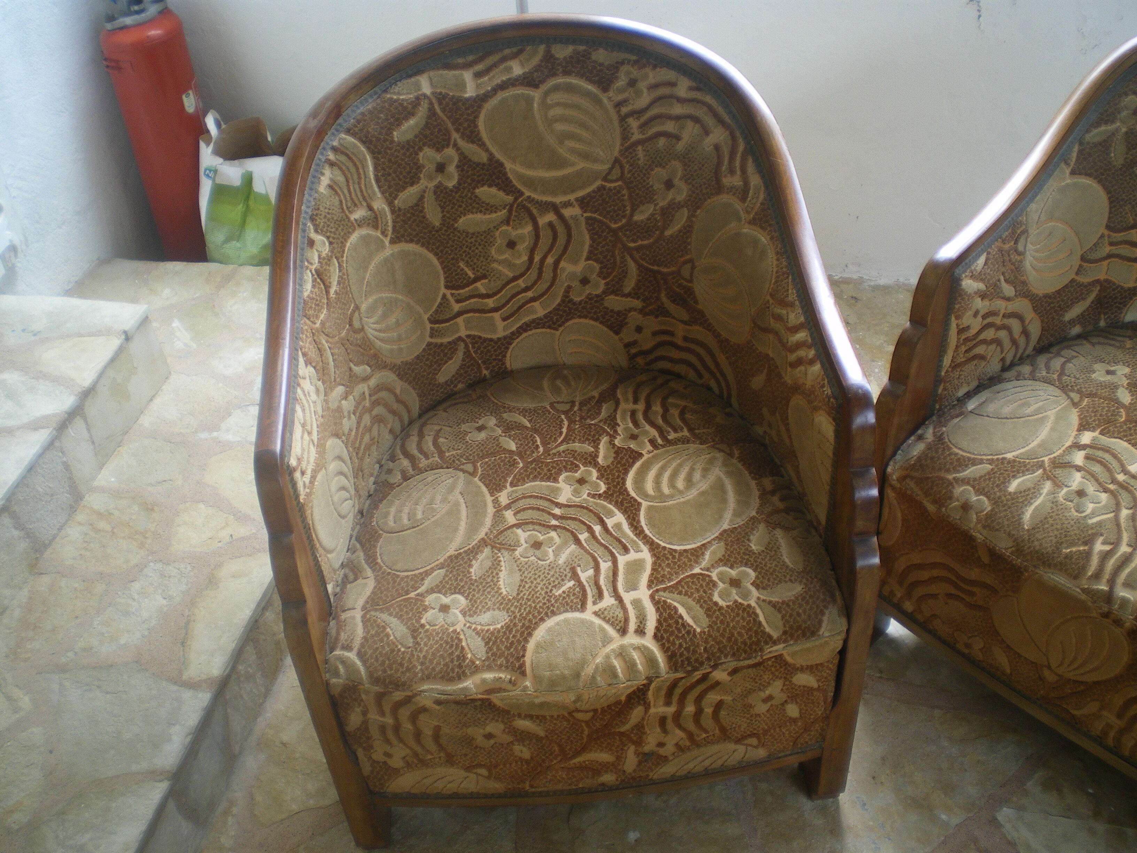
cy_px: 426
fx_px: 1182
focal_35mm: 36
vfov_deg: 39.7
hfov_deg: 51.4
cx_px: 568
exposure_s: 1/50
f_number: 3.1
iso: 64
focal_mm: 6.3
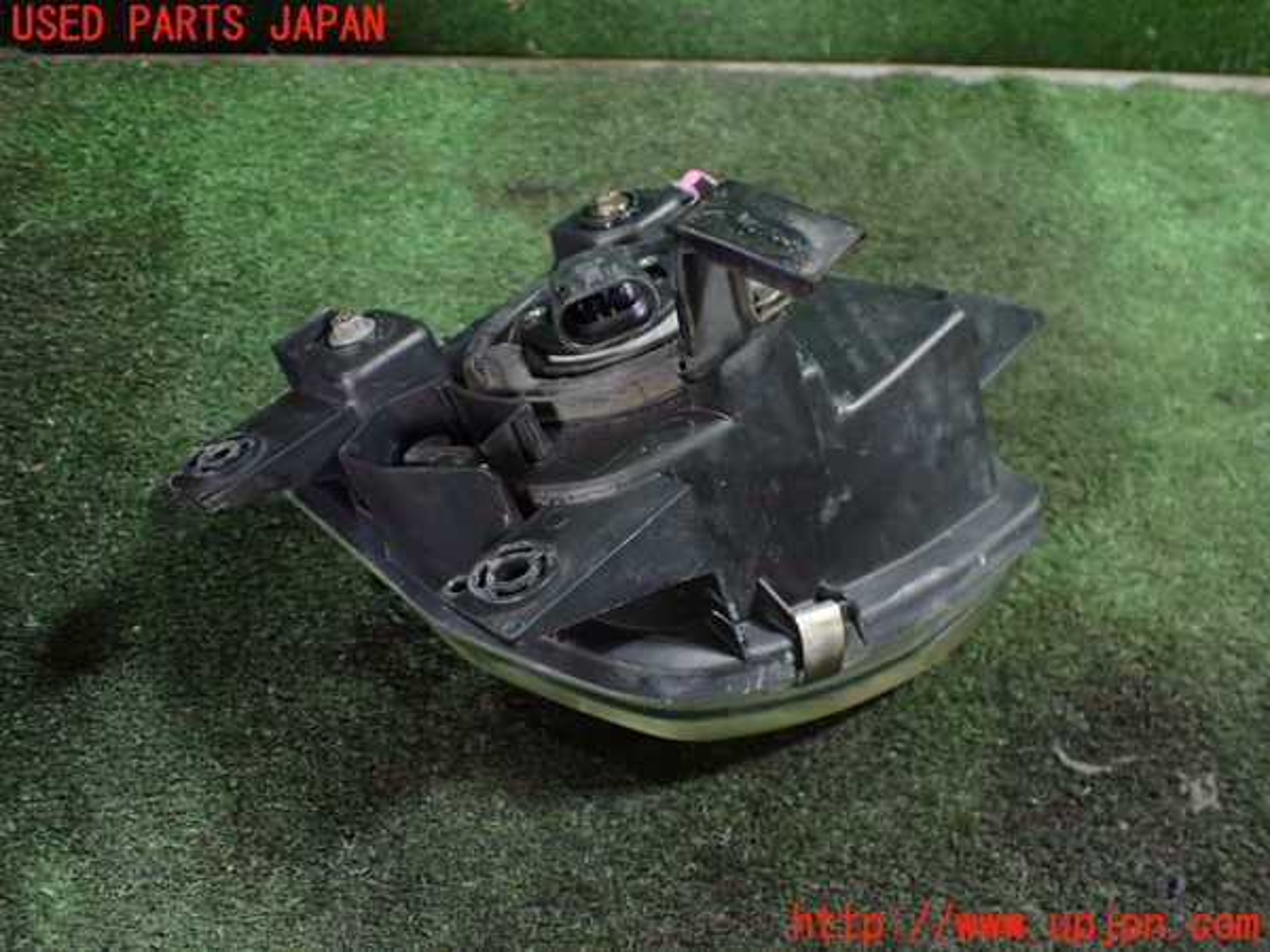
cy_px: 476
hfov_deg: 60.0
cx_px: 635
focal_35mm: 30
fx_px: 1101
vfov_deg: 46.8
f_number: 2.3
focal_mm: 5.4
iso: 800
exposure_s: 1/80
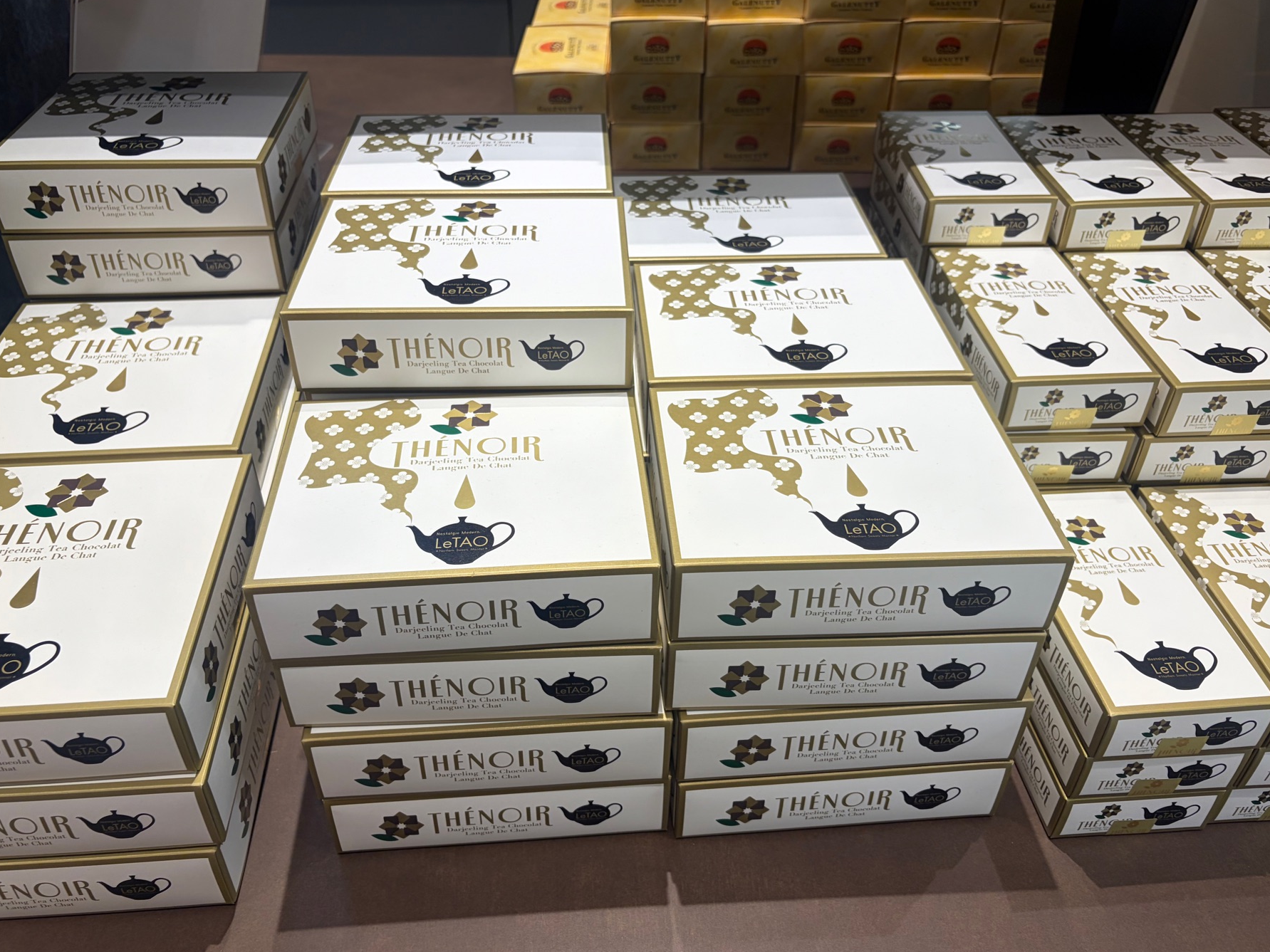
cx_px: 623
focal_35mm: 28
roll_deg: +0.0
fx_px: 1027
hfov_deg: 63.4
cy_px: 459
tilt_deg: -36.7
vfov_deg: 49.7
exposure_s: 1/100
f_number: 1.6
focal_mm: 5.96
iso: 32
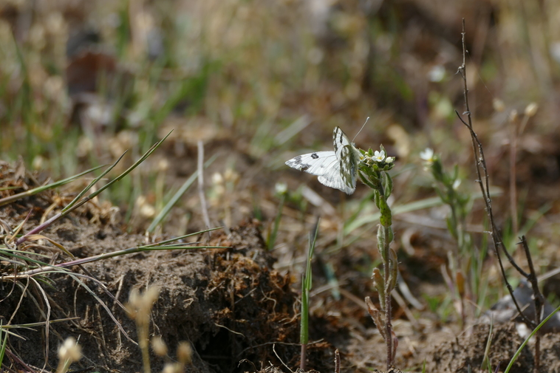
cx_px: 324
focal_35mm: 228
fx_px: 3546
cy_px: 152
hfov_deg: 9.0
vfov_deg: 6.0
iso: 125
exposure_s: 1/1600
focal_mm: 65.81
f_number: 4
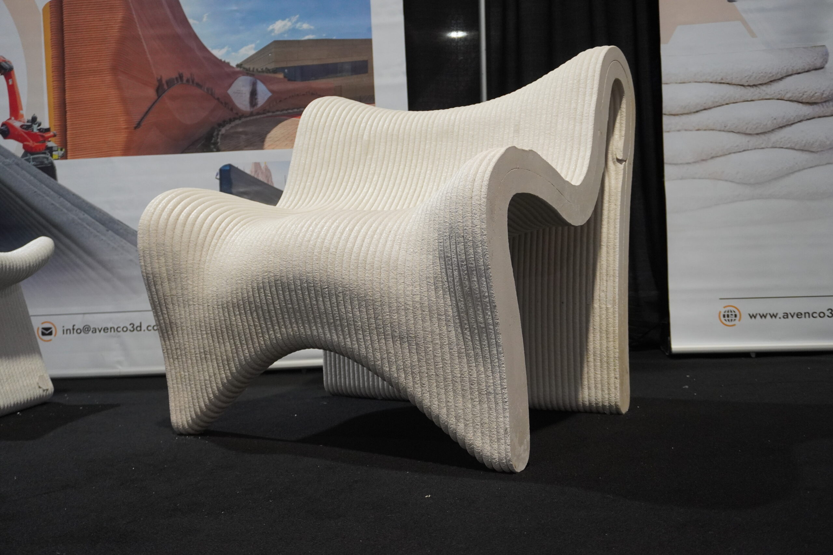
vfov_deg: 38.4
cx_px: 416
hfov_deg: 55.1
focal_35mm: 34
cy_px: 278
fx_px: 798
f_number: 4.5
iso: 1600
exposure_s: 1/160
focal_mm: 23
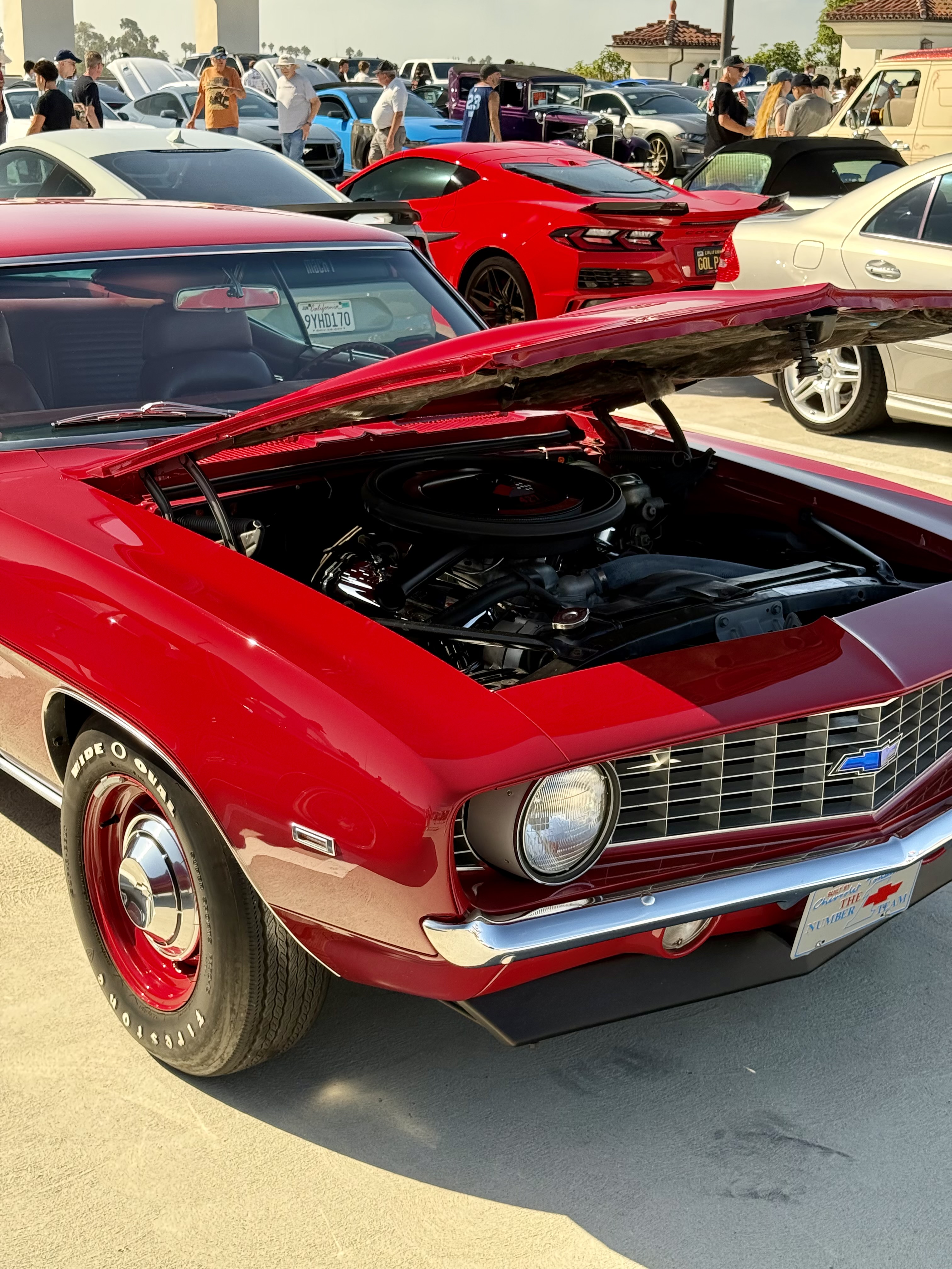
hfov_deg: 30.3
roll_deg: -1.8
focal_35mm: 48
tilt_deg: -16.9
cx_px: 476
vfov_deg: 39.7
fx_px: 1760
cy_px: 634
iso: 80
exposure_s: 1/587
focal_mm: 6.76
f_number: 1.78
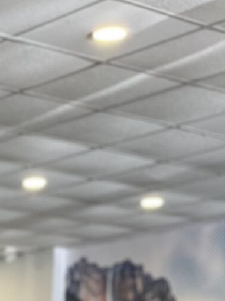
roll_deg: -0.4
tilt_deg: -8.2
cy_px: 614
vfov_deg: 13.0
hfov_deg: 10.6
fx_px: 1135
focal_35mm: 131
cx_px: -188
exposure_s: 1/60
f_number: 1.6
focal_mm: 5.1
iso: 100
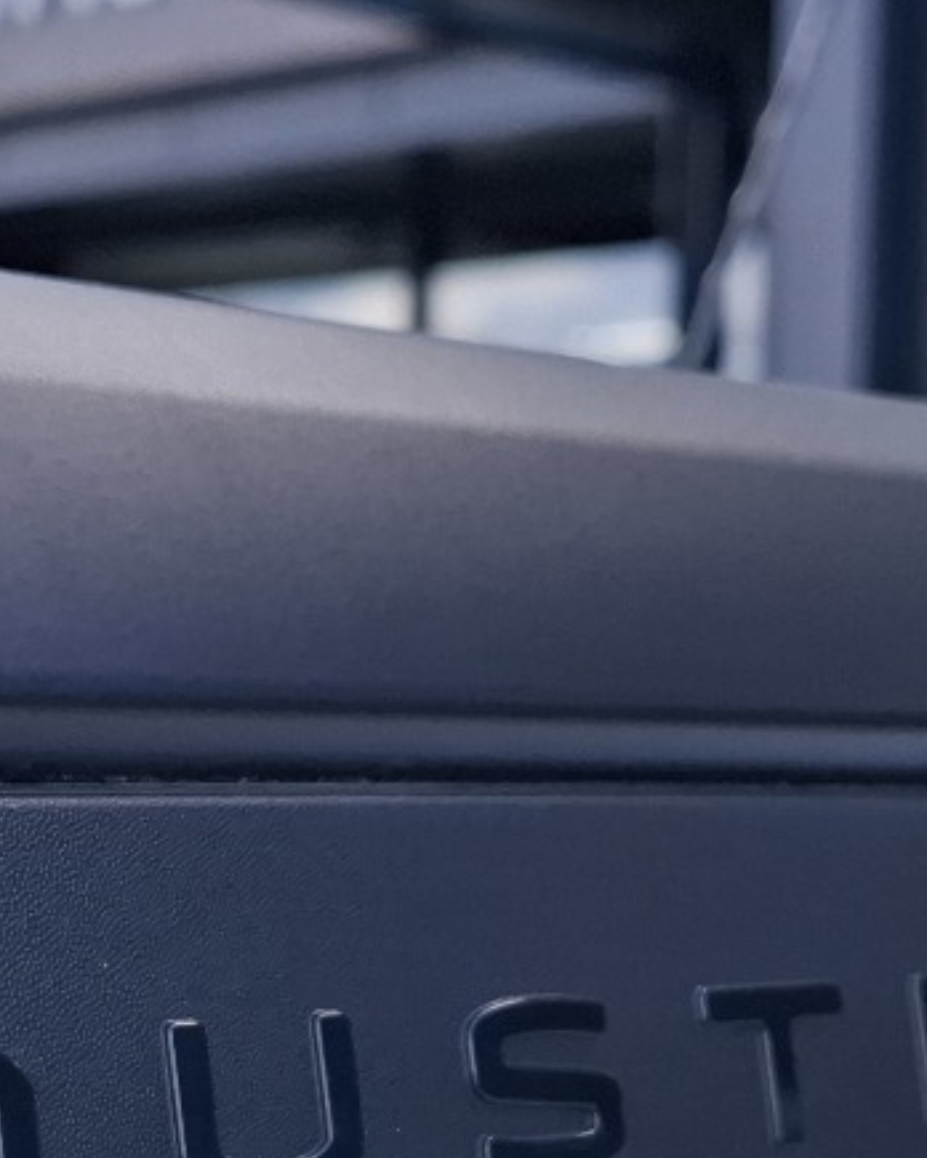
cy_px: 886
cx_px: 519
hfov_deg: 16.5
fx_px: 3189
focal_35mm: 93
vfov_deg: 20.4
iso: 50
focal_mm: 5.54
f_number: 1.8
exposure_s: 1/912
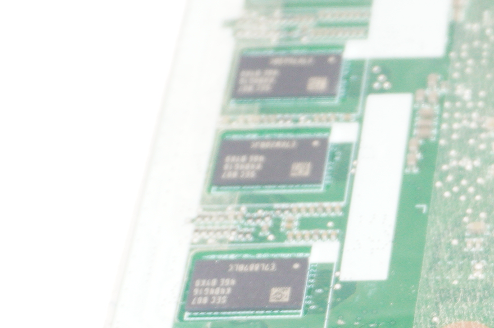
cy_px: 262
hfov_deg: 12.5
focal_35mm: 154
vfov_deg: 8.9
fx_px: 2111
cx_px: 788
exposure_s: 1/160
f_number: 6.3
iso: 500
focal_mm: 30
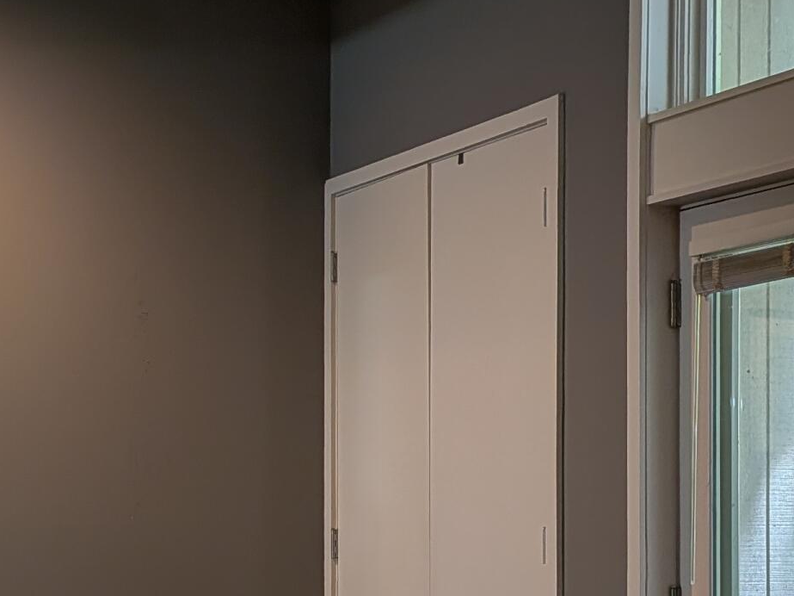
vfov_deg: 18.7
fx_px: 1789
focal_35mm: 78
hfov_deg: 25.0
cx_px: 351
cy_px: 491
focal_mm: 4.53
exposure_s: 1/30
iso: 25
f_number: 1.7
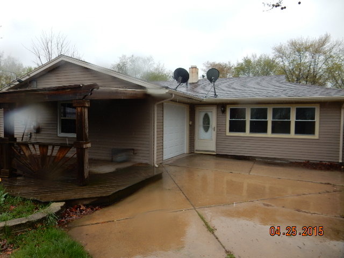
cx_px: 172
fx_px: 248
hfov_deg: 69.4
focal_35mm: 25
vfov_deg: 54.9
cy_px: 129
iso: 125
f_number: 3.7
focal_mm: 4.5
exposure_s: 1/400
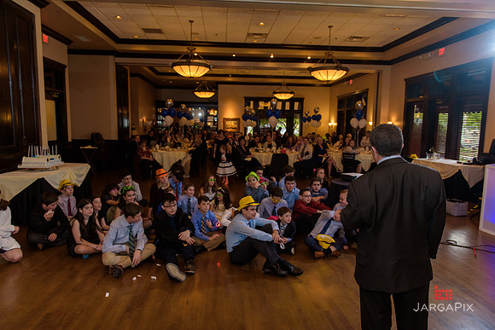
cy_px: 165
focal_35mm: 24
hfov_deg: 73.7
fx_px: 330
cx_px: 248
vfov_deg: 53.2
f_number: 3.2
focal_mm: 24
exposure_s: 1/125
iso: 1600
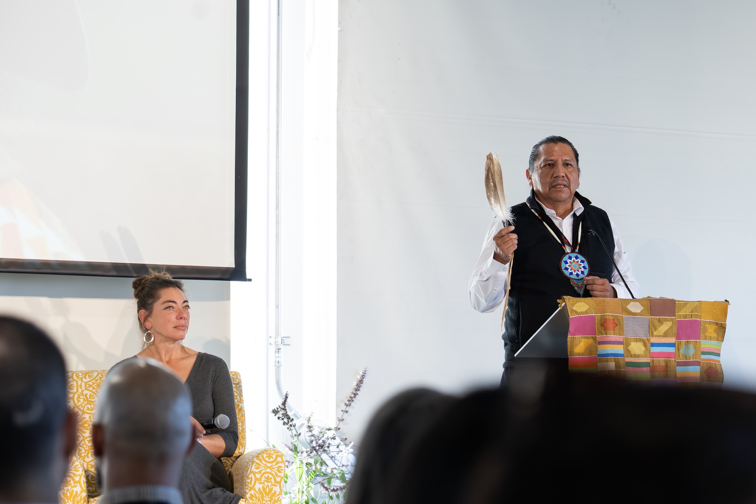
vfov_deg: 13.0
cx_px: 378
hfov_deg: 19.5
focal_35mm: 105
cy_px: 252
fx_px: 2205
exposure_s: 1/160
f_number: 4.5
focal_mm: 105
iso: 640
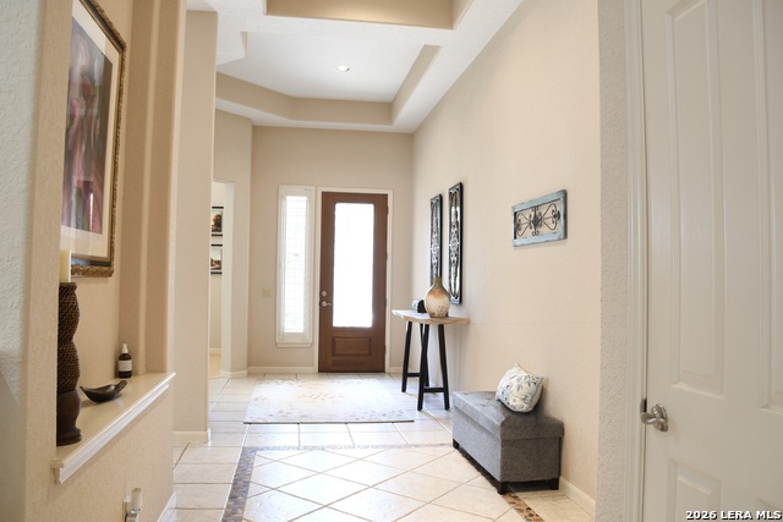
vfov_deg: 48.0
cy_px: 261
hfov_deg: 67.4
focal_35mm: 27
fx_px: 587
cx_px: 392
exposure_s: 1/1.3
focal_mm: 18
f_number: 8
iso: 100
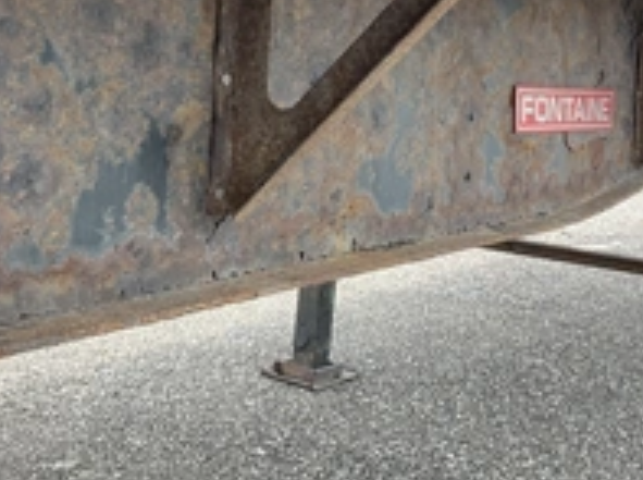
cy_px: 134
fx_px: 1094
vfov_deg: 24.5
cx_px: 304
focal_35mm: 59
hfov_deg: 32.7
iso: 25
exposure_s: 1/187
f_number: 1.8
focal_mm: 3
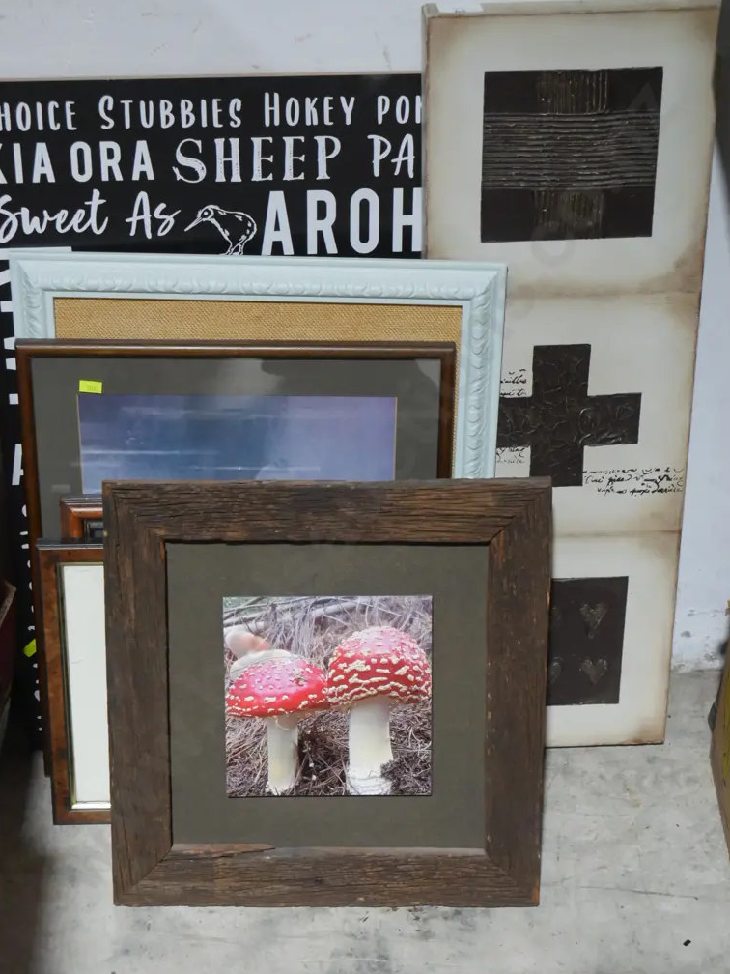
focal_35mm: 65
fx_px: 1828
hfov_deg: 22.6
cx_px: 367
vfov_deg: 29.8
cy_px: 491
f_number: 5.4
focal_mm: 32
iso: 2500
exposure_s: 1/80
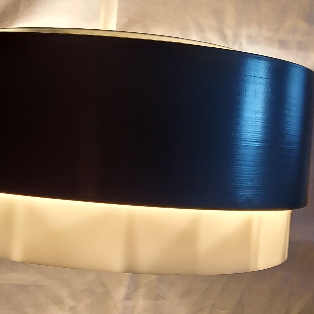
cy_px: 110
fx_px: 585
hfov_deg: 29.5
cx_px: 70
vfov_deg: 29.9
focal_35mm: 57
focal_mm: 5.23
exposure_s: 1/50
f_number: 1.8
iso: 32
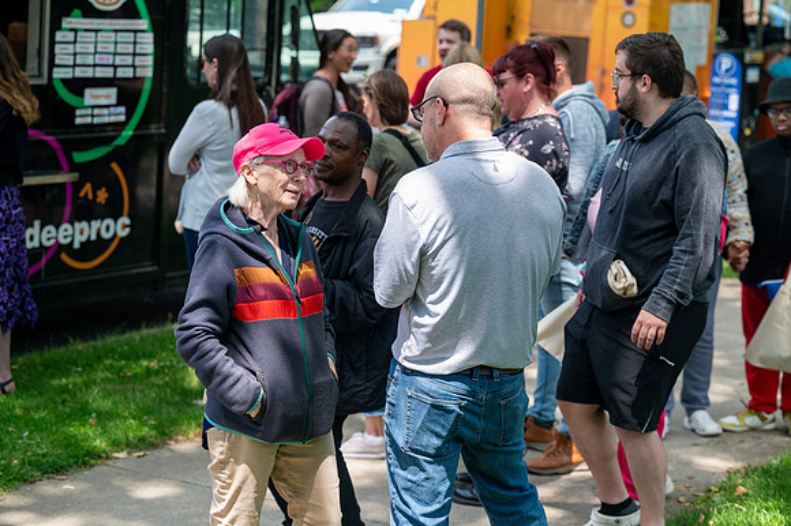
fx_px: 1801
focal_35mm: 82
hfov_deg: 24.8
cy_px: 263
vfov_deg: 16.6
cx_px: 396
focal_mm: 82
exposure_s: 1/1600
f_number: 4
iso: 800
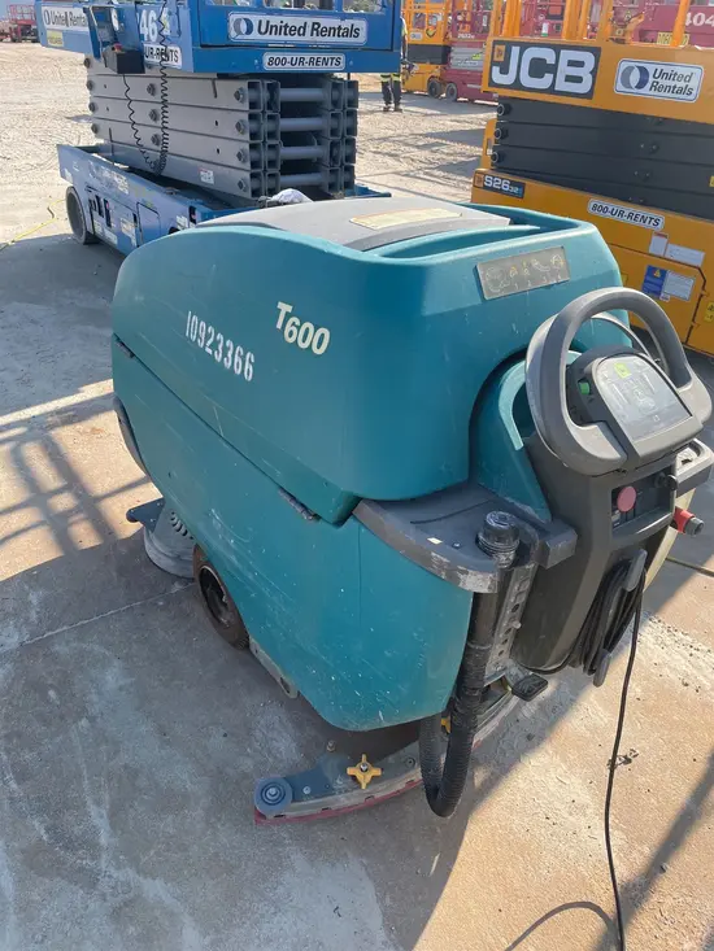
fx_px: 715
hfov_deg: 53.1
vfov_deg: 67.3
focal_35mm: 26
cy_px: 476
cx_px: 357
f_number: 1.6
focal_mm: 4.2
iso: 32
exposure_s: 1/1335
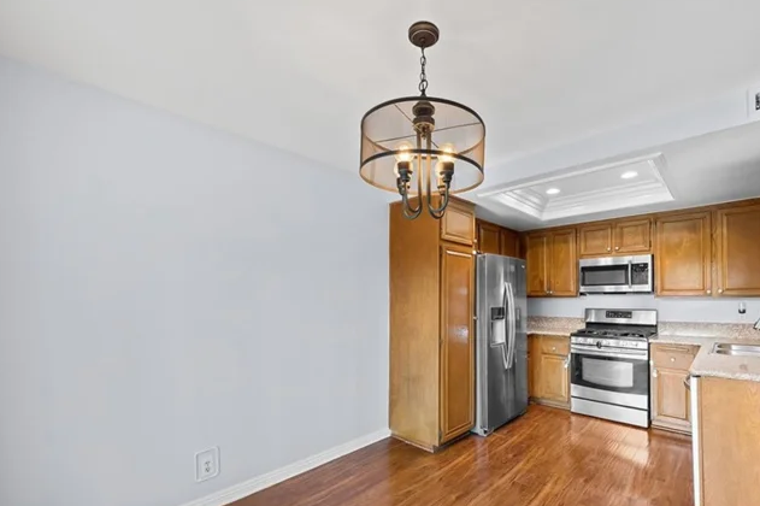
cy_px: 290
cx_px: 431
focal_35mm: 16
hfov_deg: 96.2
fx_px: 338
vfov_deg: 73.3
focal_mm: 12
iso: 800
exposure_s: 1/13
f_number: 5.6
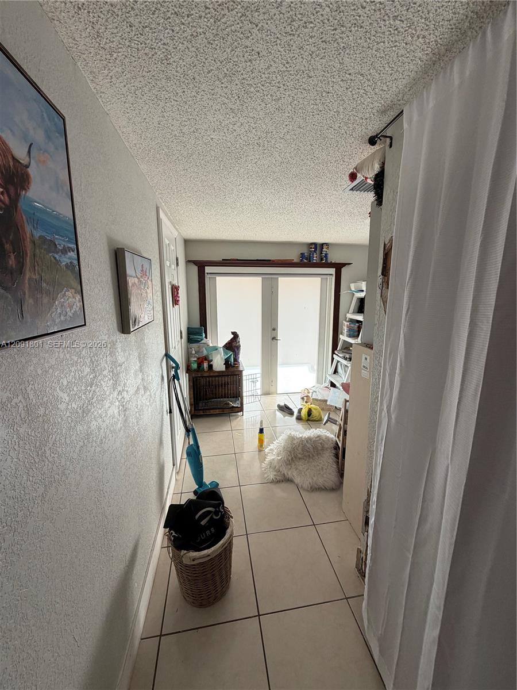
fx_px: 279
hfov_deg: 85.7
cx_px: 258
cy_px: 345
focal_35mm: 14
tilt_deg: -10.2
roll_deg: -0.5
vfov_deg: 102.1
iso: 125
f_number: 2.2
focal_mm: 2.22
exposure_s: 1/121
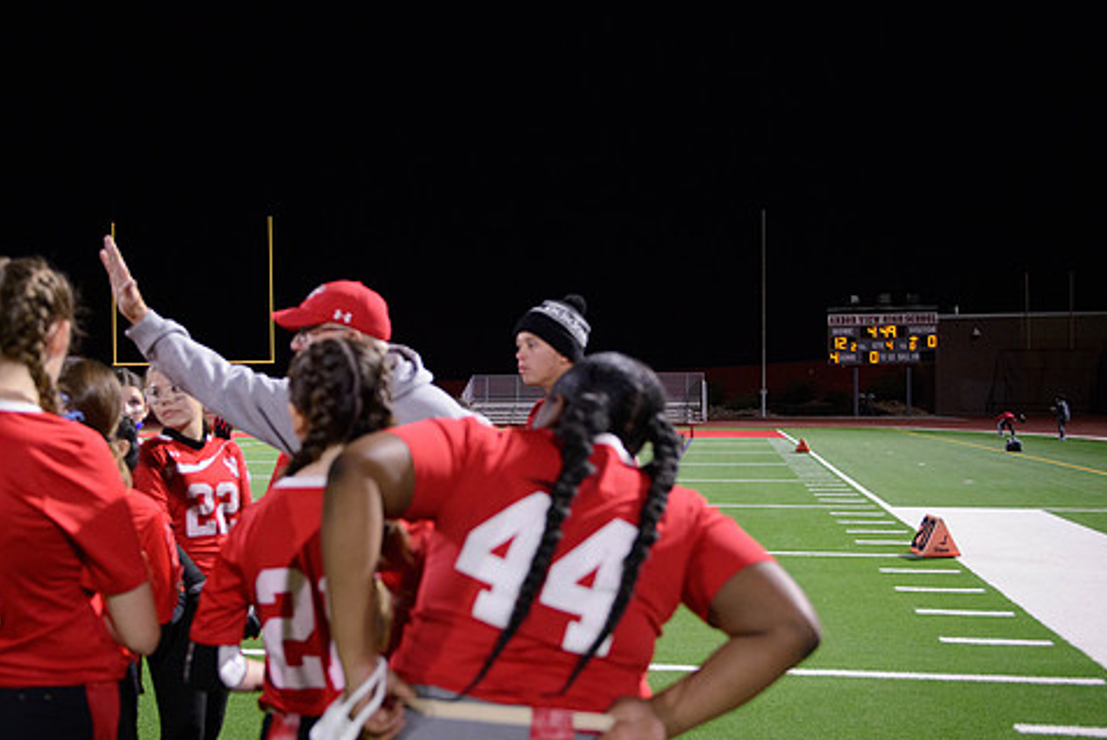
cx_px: 512
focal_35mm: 39
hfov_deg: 49.5
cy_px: 408
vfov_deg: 34.2
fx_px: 1200
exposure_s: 1/320
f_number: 2.8
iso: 3200
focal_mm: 32
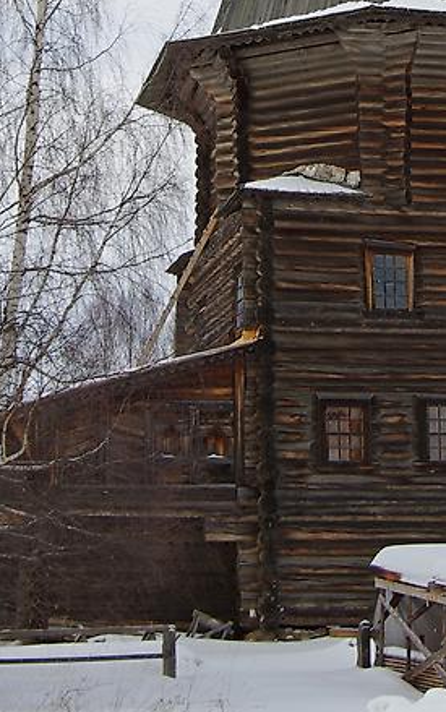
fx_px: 1942
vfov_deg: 19.8
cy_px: -94
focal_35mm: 100
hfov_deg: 13.1
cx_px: 330
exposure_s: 1/200
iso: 100
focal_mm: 24
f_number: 8
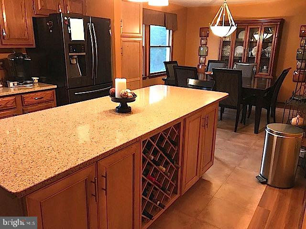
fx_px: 248
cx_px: 153
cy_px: 114
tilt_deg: -15.8
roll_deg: -1.2
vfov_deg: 49.7
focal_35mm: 28
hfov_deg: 63.4
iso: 100
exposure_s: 1/12
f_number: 1.8
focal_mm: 3.99
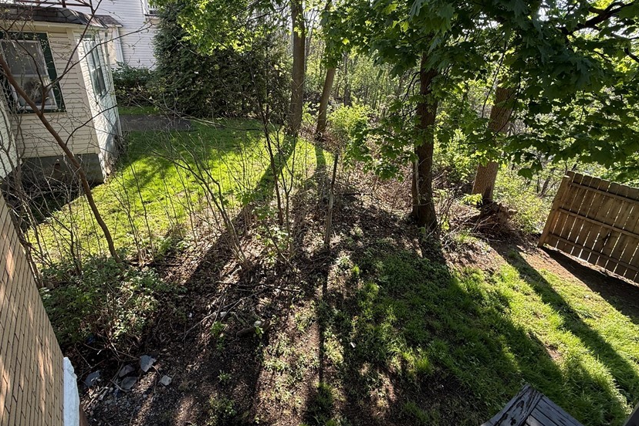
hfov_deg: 89.9
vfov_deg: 66.8
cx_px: 302
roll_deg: -1.6
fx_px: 319
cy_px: 172
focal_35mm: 18
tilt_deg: -22.8
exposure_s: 1/171
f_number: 2.2
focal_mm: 2.22
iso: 50
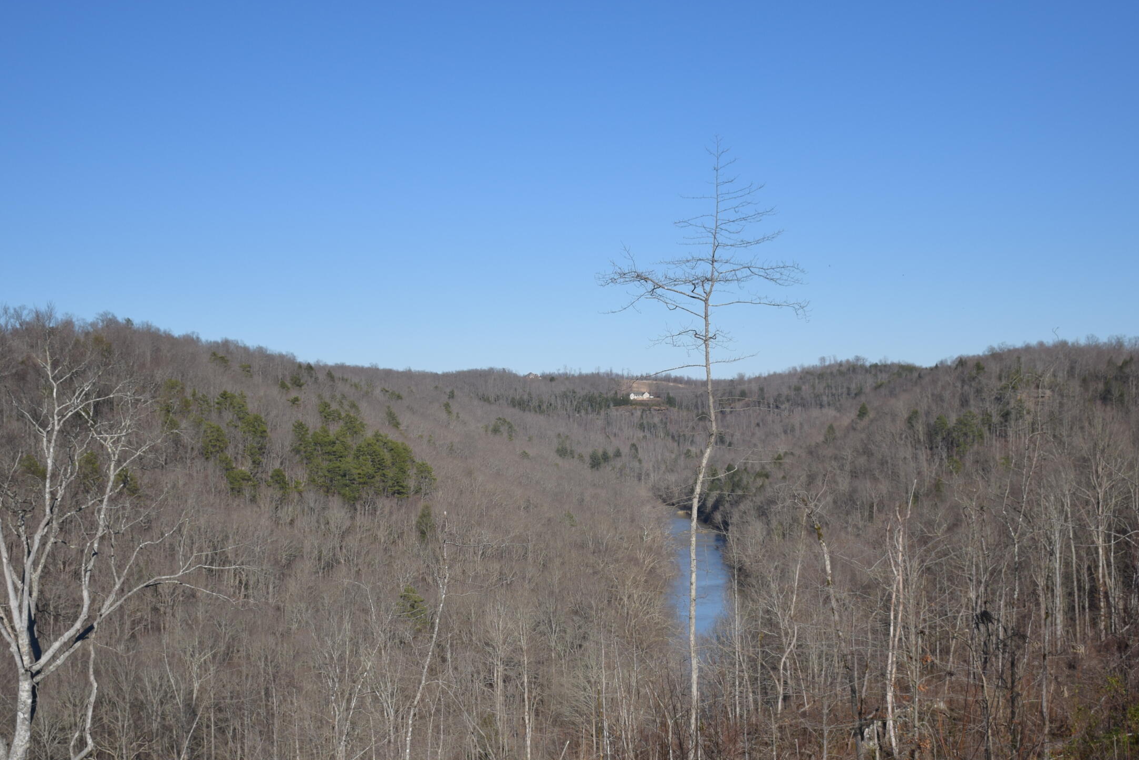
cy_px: 476
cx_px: 580
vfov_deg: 26.9
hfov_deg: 39.6
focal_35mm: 50
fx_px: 1582
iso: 200
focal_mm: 24
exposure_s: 1/3200
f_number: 3.8
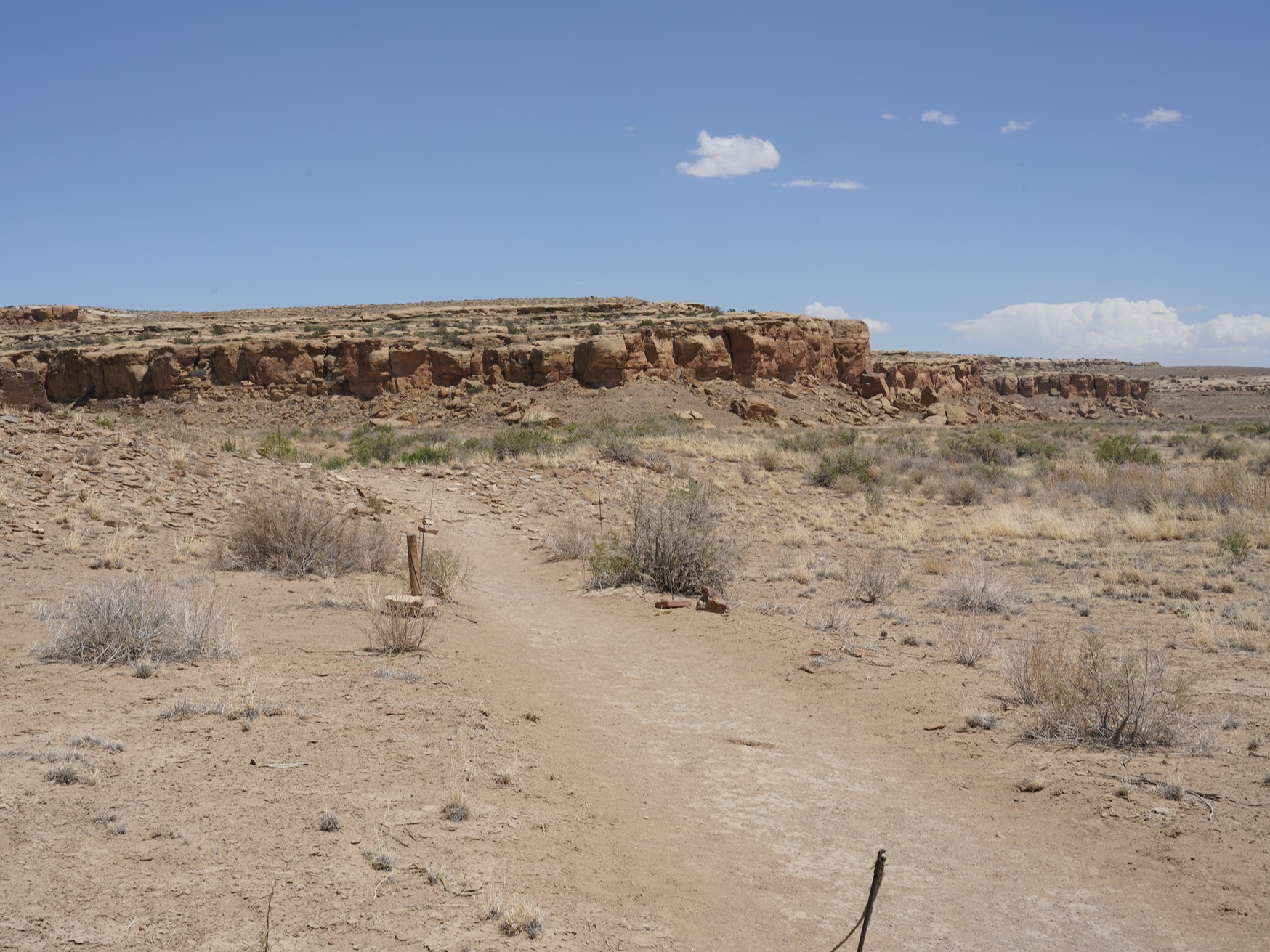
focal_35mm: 44
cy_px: 468
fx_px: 1614
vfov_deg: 32.9
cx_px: 585
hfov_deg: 42.9
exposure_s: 1/100
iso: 100
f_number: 18
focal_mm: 40
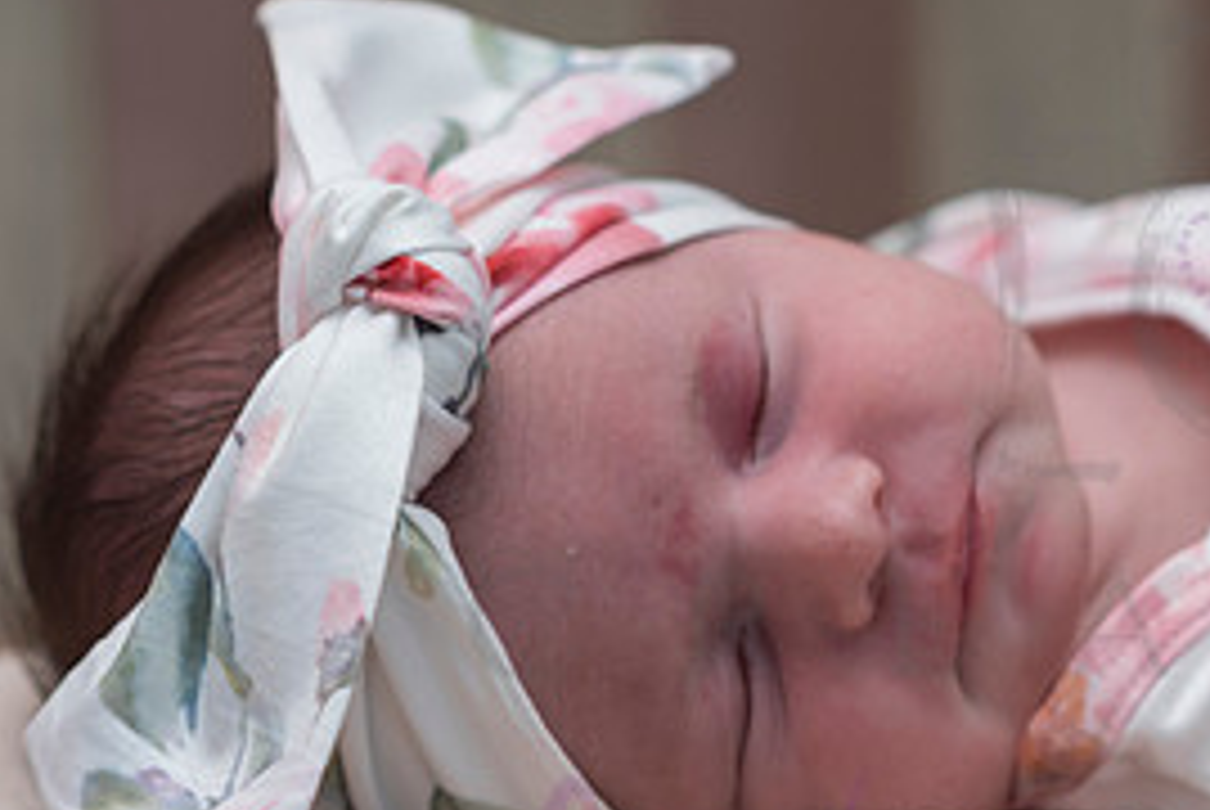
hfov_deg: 10.7
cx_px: 1295
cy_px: 844
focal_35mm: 190
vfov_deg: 7.2
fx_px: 6393
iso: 400
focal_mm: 85
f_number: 4
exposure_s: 1/320
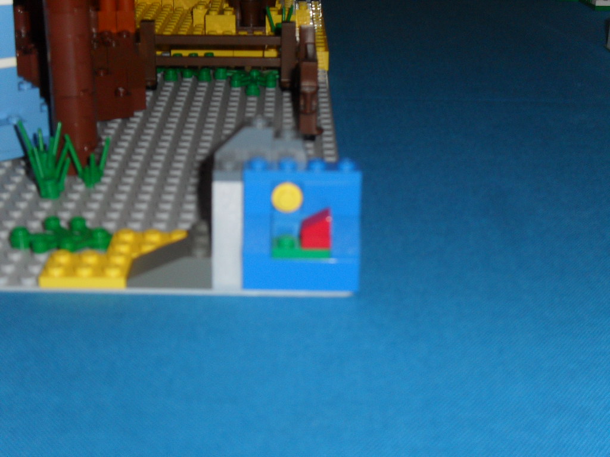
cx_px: 305
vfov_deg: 25.7
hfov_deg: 33.8
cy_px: 228
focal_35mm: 57
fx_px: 1004
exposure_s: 1/60
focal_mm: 10.1
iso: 200
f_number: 4.3
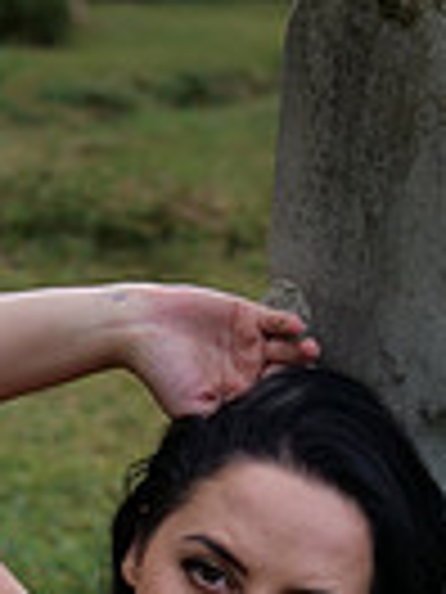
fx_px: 2938
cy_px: 819
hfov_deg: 8.7
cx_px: 92
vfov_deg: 11.2
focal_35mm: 171
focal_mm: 25
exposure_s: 1/2500
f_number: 1.4
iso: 200
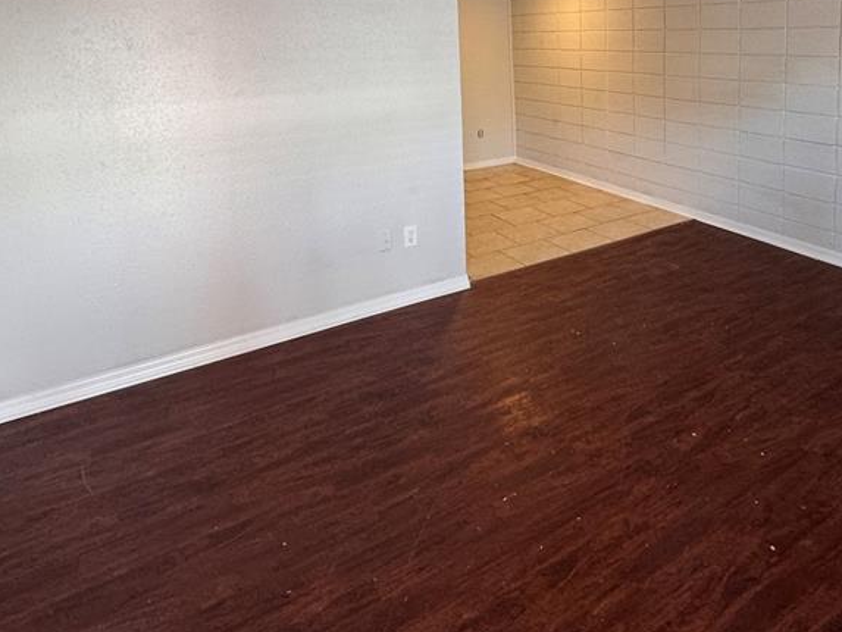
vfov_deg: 50.3
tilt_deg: -5.6
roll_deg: +0.9
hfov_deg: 67.5
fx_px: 608
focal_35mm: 25
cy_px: 96
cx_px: 561
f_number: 2.2
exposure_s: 1/120
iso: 250
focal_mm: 2.22
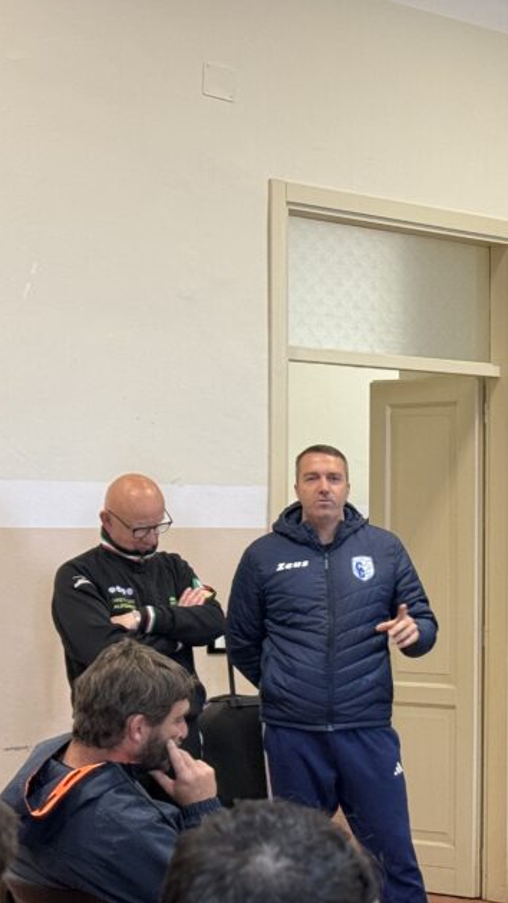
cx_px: 600
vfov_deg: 25.0
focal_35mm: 85
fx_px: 2037
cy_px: 539
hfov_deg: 13.8
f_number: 1.78
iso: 200
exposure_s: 1/50
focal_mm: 6.76
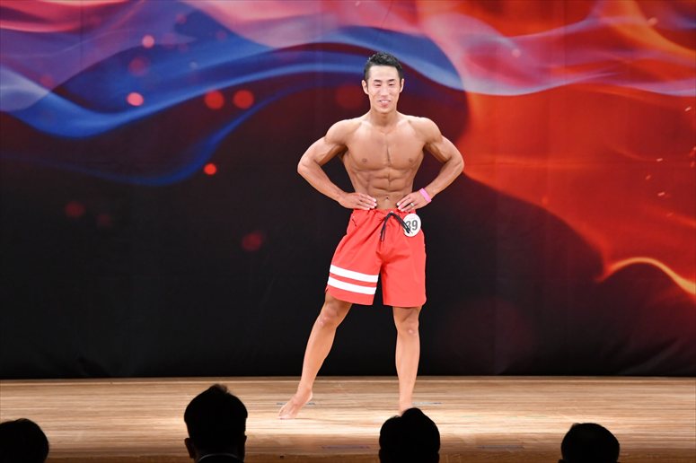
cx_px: 348
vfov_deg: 5.7
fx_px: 4638
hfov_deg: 8.6
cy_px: 232
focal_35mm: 240
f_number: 5.6
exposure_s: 1/400
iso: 3200
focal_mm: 160
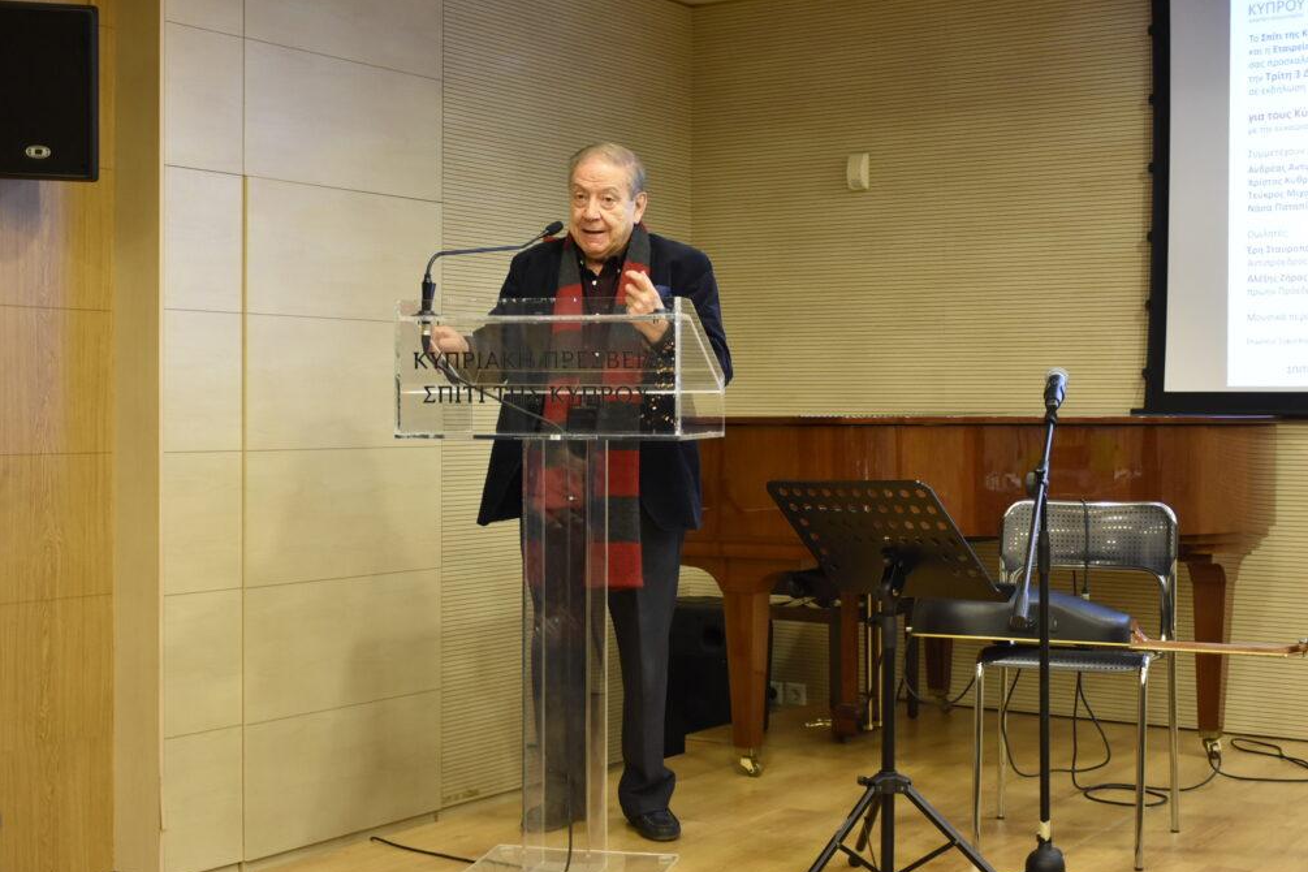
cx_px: 664
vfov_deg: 26.0
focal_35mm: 52
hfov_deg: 38.2
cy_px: 437
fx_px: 1889
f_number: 4.2
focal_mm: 34
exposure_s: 1/40
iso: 1600
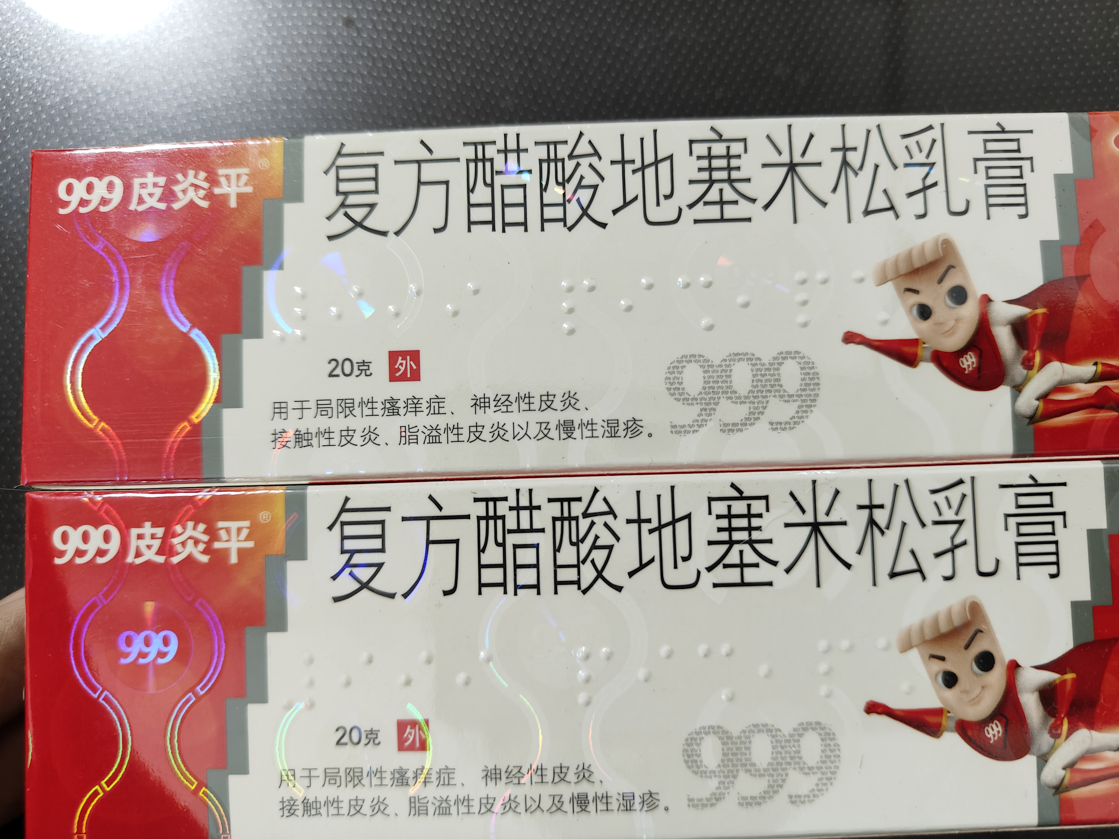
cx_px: 560
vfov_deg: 56.8
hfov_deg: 71.6
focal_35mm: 24
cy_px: 420
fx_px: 776
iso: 500
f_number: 1.8
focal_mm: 5.59
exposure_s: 1/50
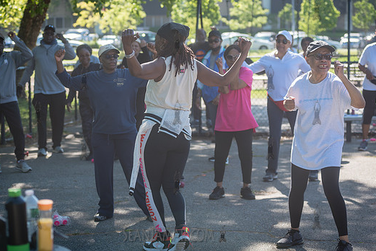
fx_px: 972
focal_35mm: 93
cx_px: 172
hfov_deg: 21.9
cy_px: 112
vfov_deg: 14.7
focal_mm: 80
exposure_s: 1/640
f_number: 3.5
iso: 200
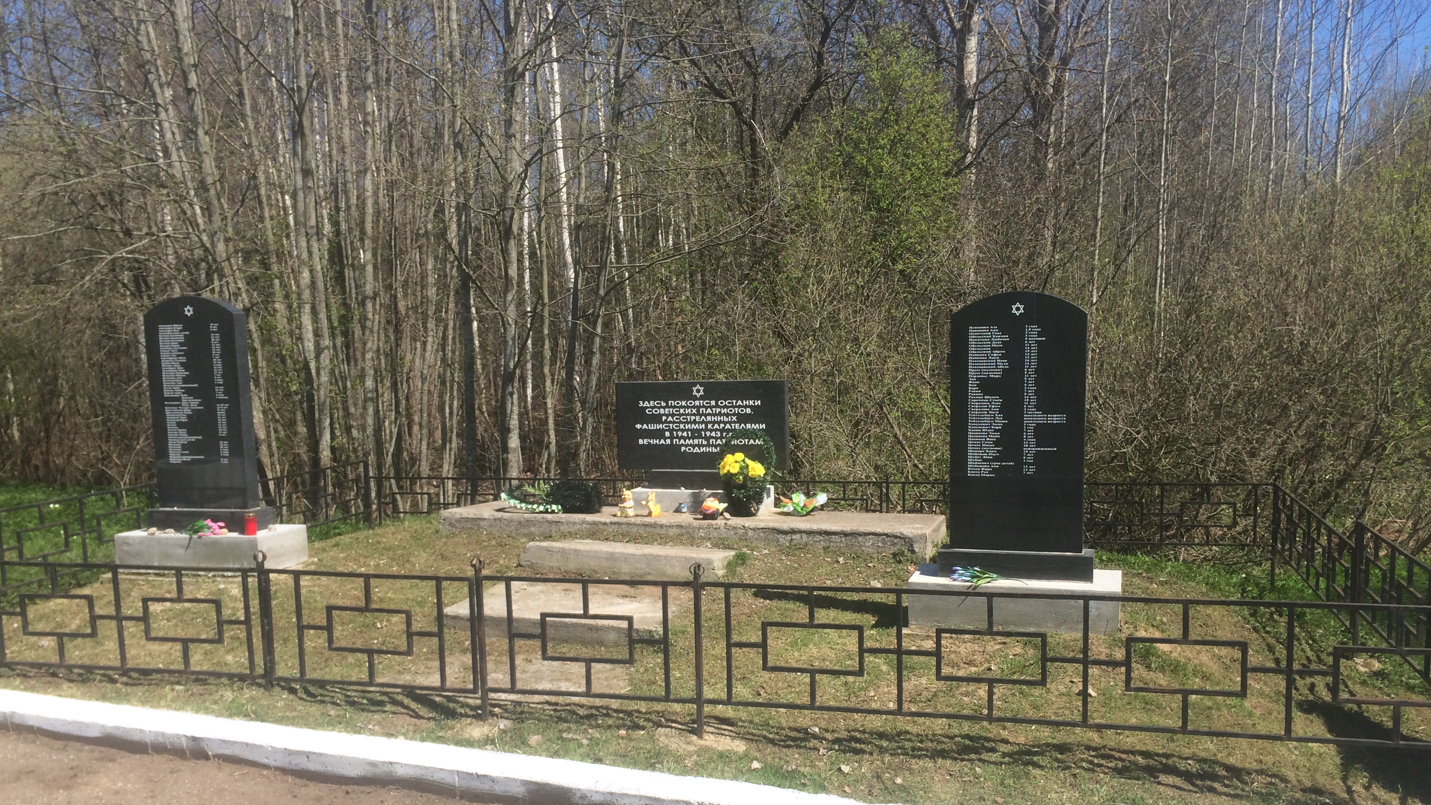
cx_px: 707
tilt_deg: -5.2
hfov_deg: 61.0
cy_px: 495
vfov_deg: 36.5
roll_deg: +0.1
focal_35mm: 32
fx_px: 1214
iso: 32
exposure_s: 1/1520
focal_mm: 4.15
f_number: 2.2
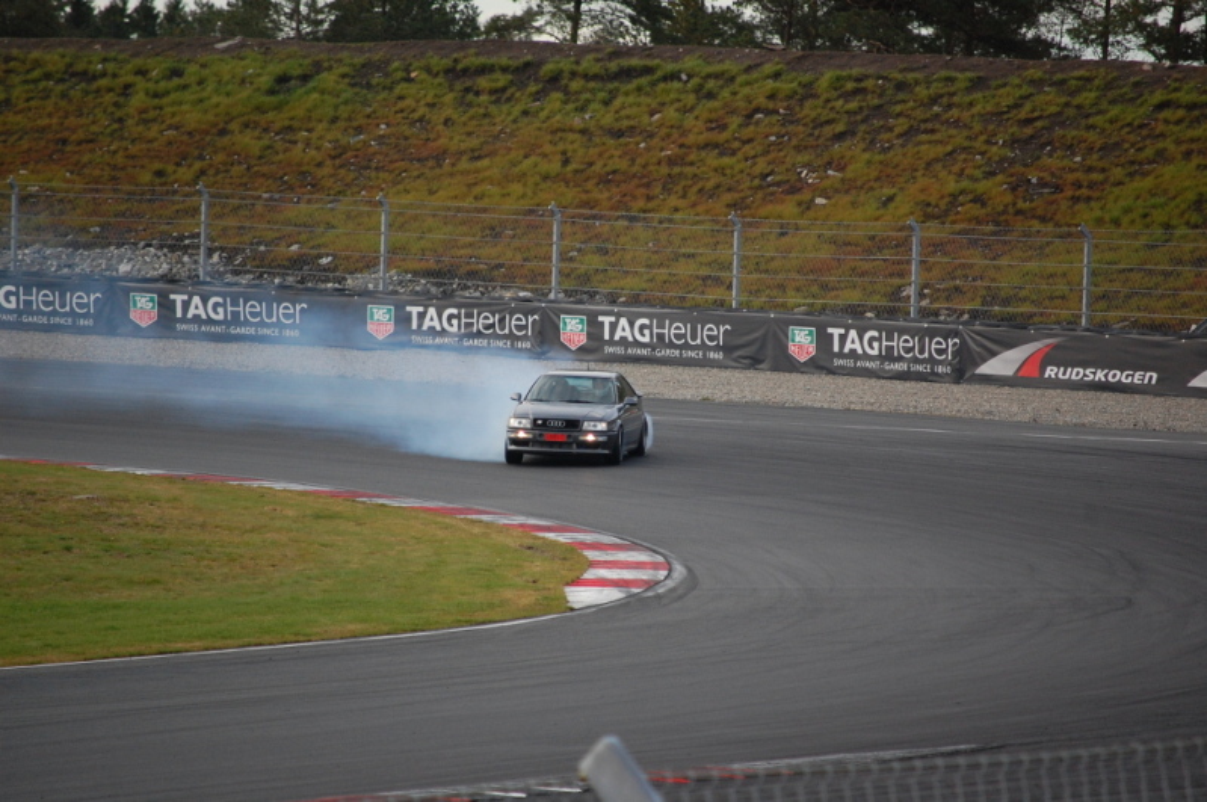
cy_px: 401
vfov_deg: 4.6
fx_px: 10048
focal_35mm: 300
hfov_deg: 6.9
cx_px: 604
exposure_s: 1/500
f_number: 5.6
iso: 720
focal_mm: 200
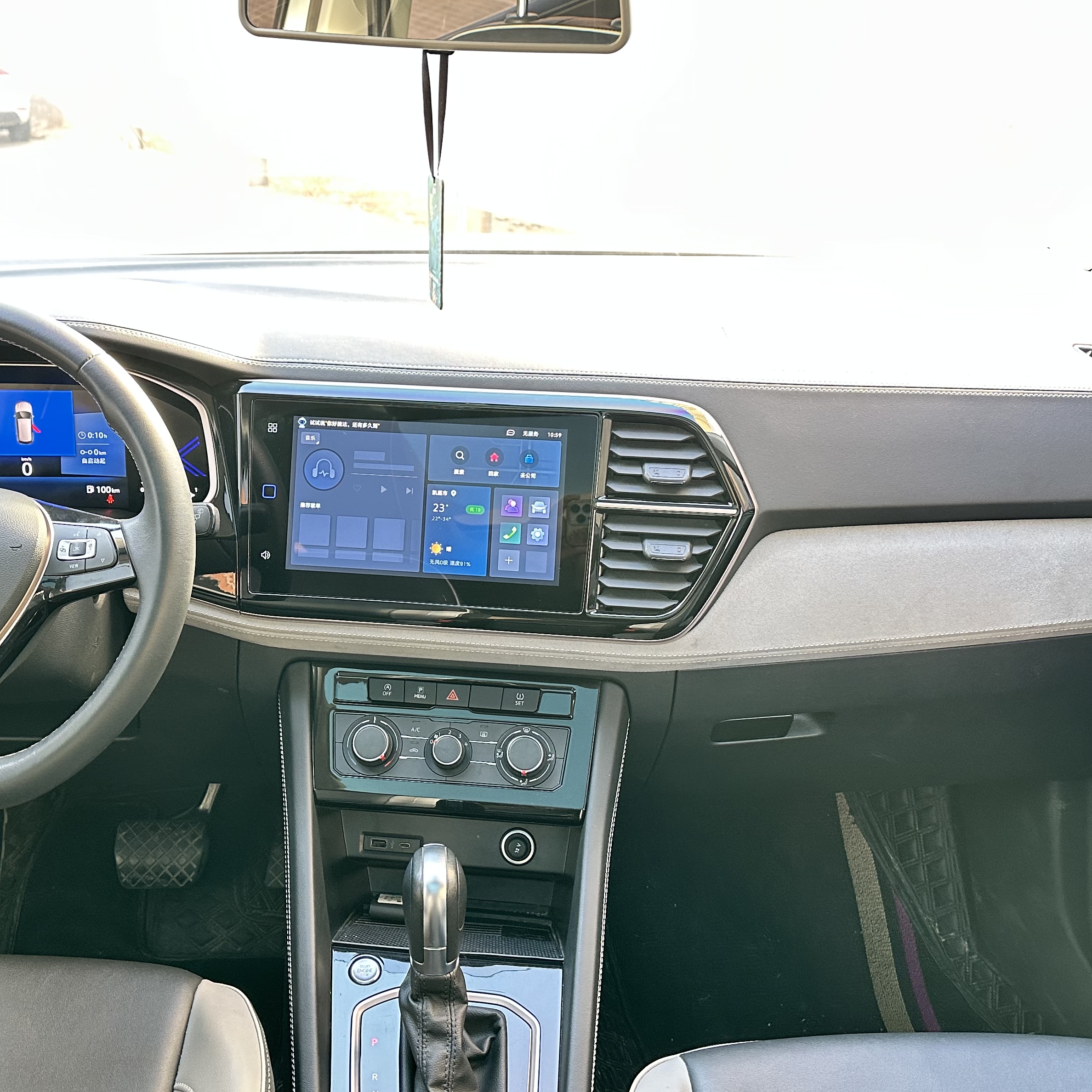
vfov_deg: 46.0
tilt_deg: -19.5
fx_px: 1285
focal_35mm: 36
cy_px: 502
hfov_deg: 45.8
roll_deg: +0.3
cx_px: 438
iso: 250
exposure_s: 1/60
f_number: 1.78
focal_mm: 6.86
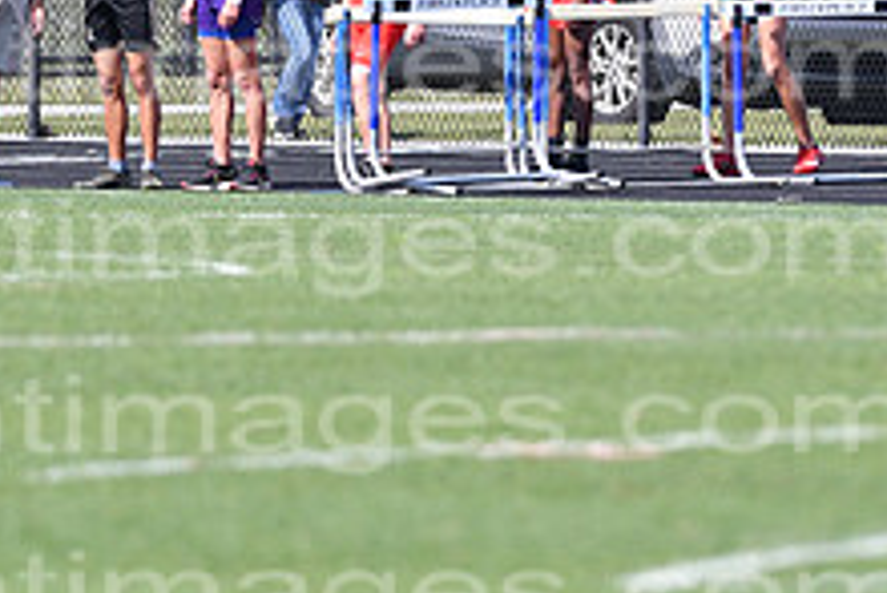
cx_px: -4
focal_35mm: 1188
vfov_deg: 1.2
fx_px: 29289
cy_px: 159
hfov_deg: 1.7
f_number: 5.6
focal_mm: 300
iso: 400
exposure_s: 1/1600
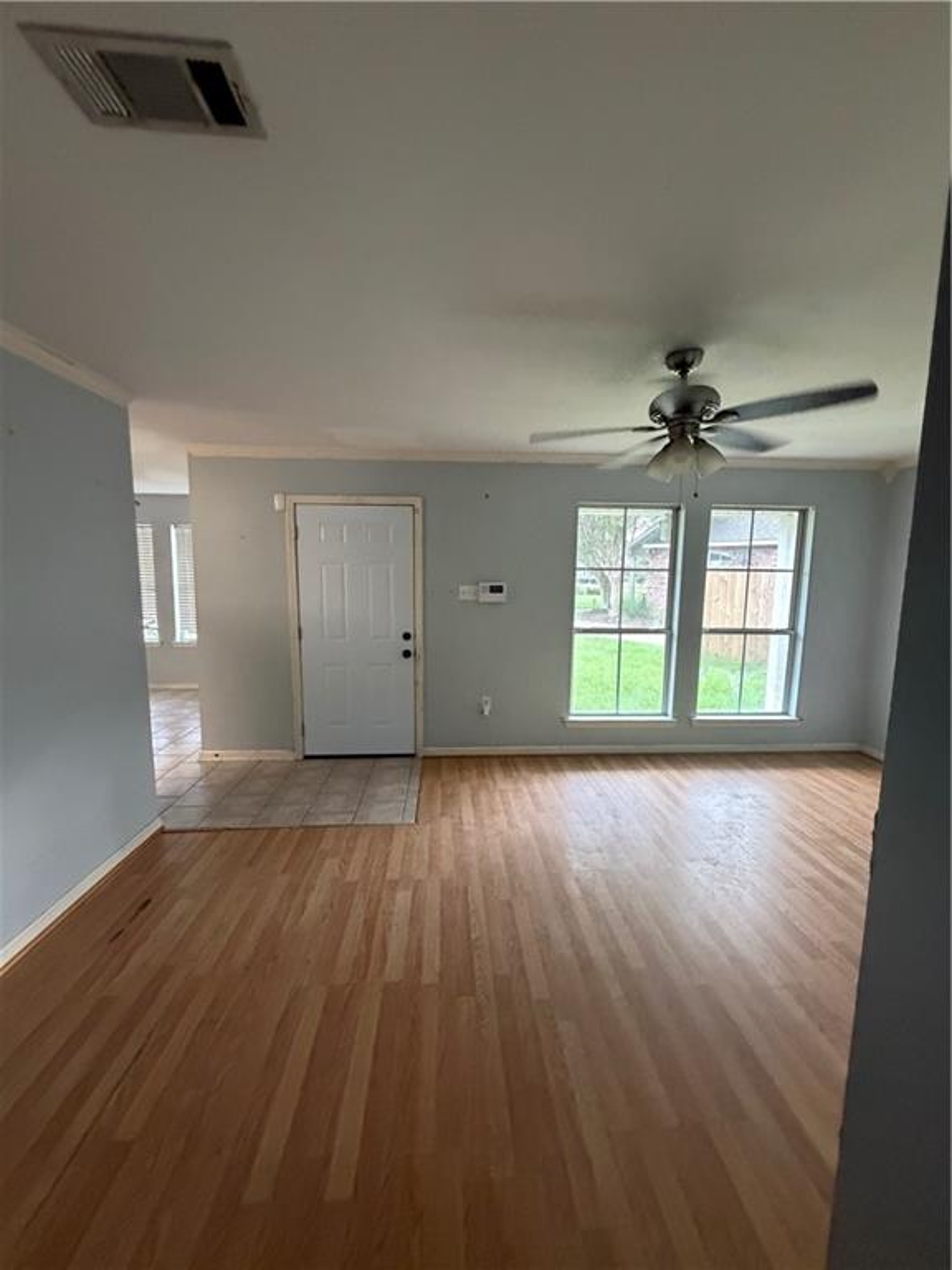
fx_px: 513
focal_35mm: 14
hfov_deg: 85.7
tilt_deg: -9.7
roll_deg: +0.8
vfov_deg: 102.1
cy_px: 635
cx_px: 476
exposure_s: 1/60
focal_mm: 2.22
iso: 640
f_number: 2.2
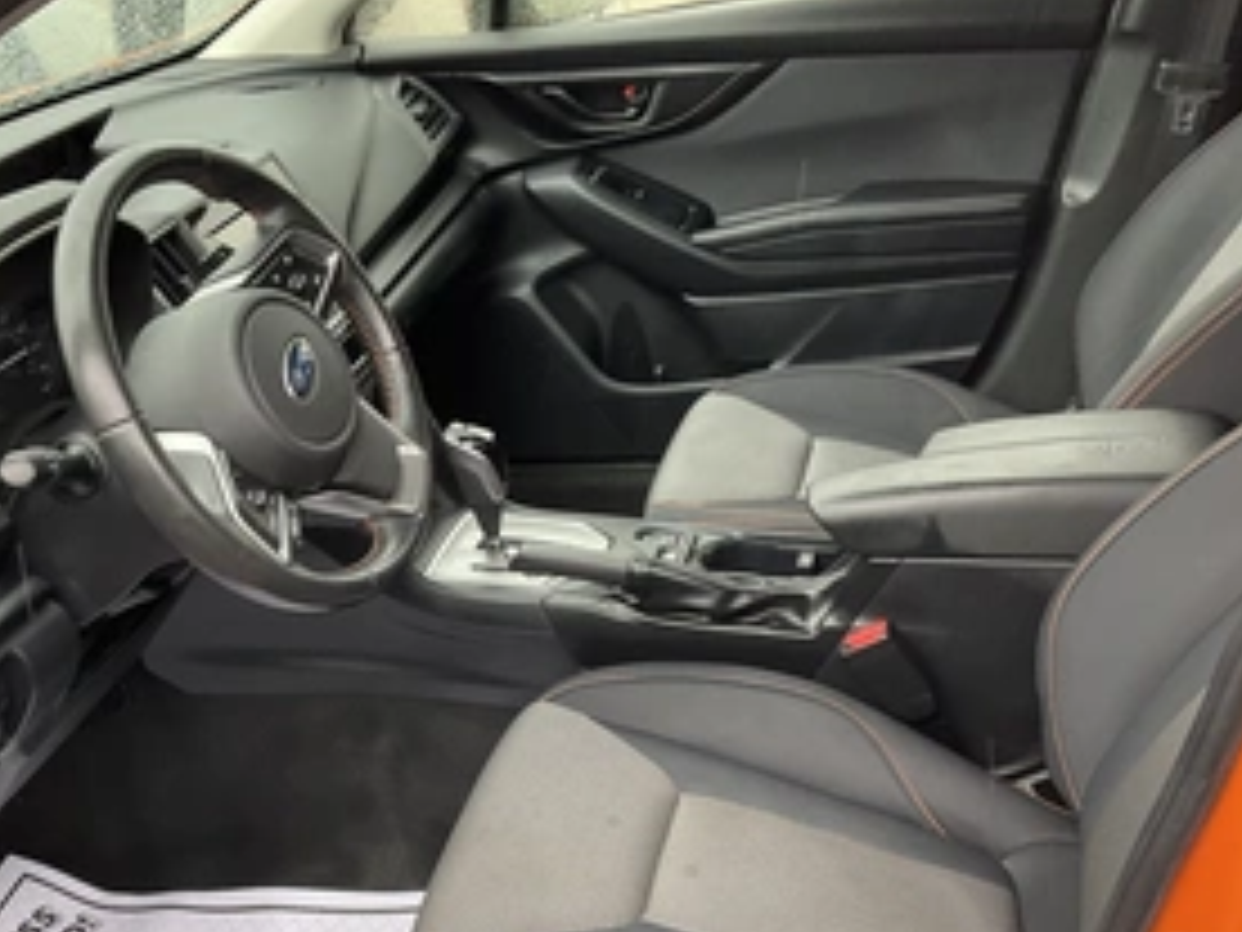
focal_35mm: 42
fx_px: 1507
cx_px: 454
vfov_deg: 33.9
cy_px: 653
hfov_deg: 44.4
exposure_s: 1/119
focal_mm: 3
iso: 64
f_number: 1.8
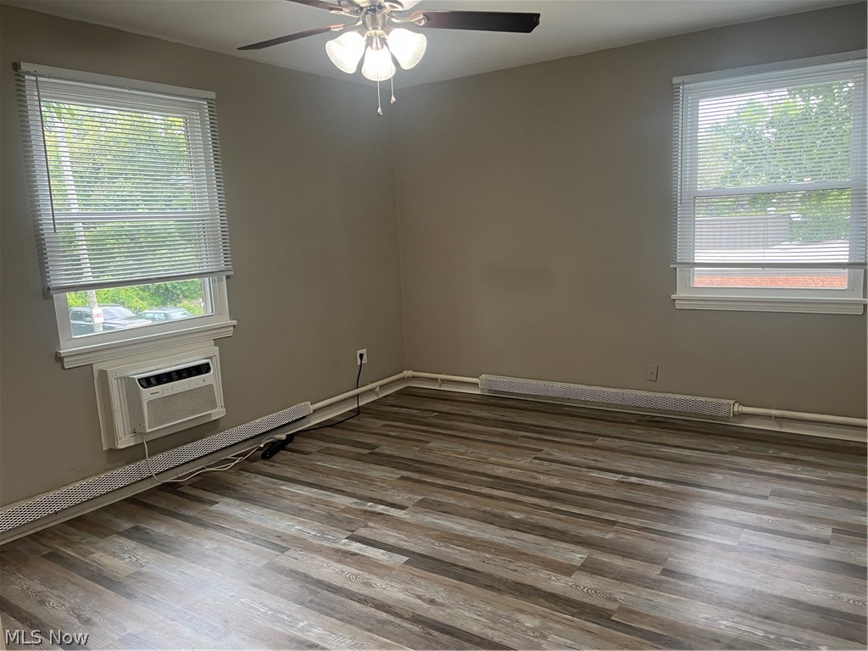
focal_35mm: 26
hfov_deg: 67.3
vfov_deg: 53.1
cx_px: 434
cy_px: 326
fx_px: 652
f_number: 1.6
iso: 125
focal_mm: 5.1
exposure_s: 1/60
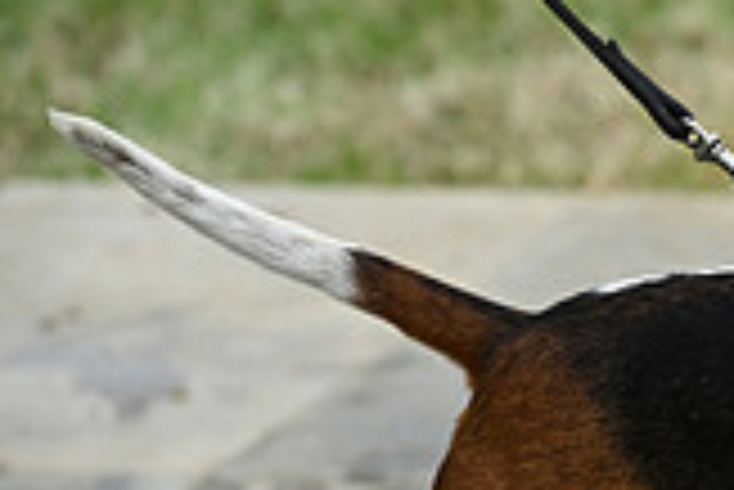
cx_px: 1288
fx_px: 9816
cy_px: 564
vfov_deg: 2.9
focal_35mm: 481
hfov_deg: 4.2
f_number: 4.5
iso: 360
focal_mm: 135
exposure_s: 1/1000
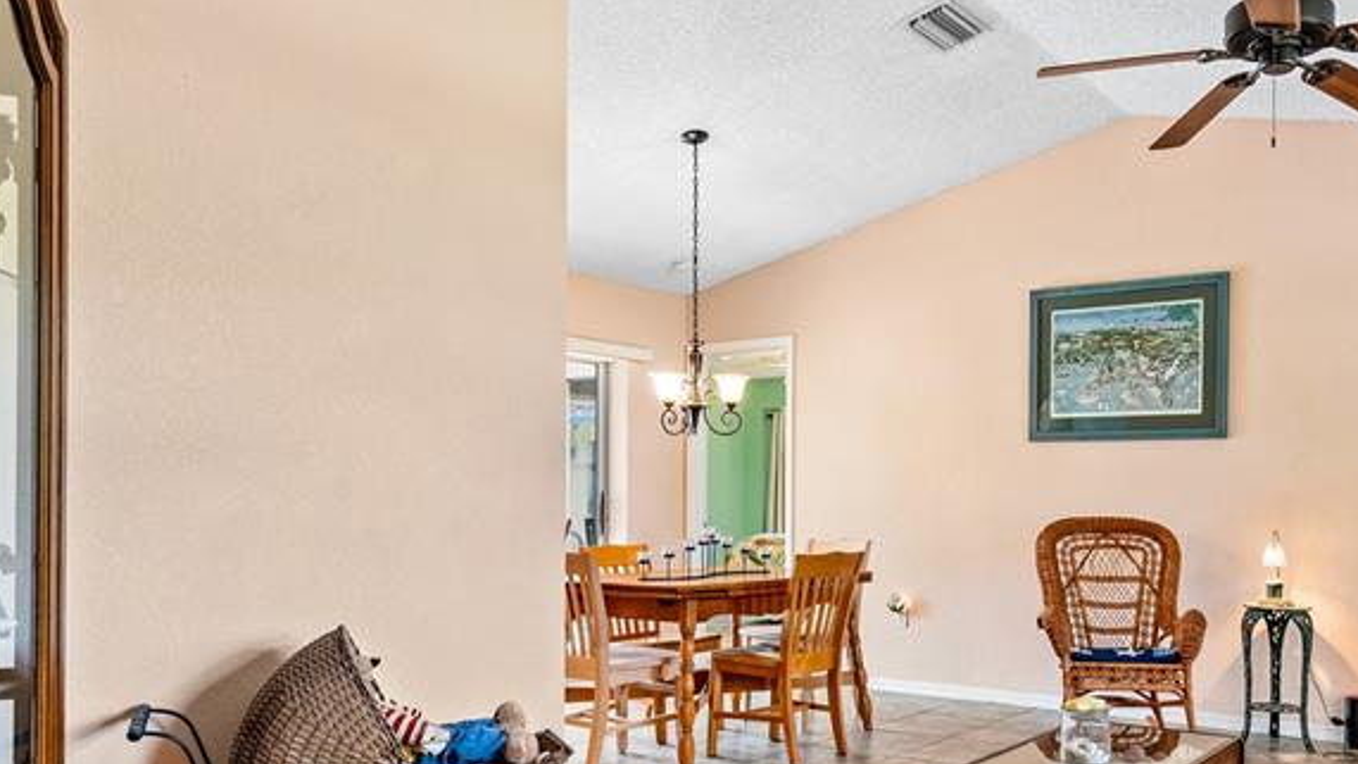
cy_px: 462
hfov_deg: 61.2
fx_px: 1080
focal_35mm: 30
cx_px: 998
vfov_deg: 38.8
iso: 320
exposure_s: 1/1.25
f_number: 10
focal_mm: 16
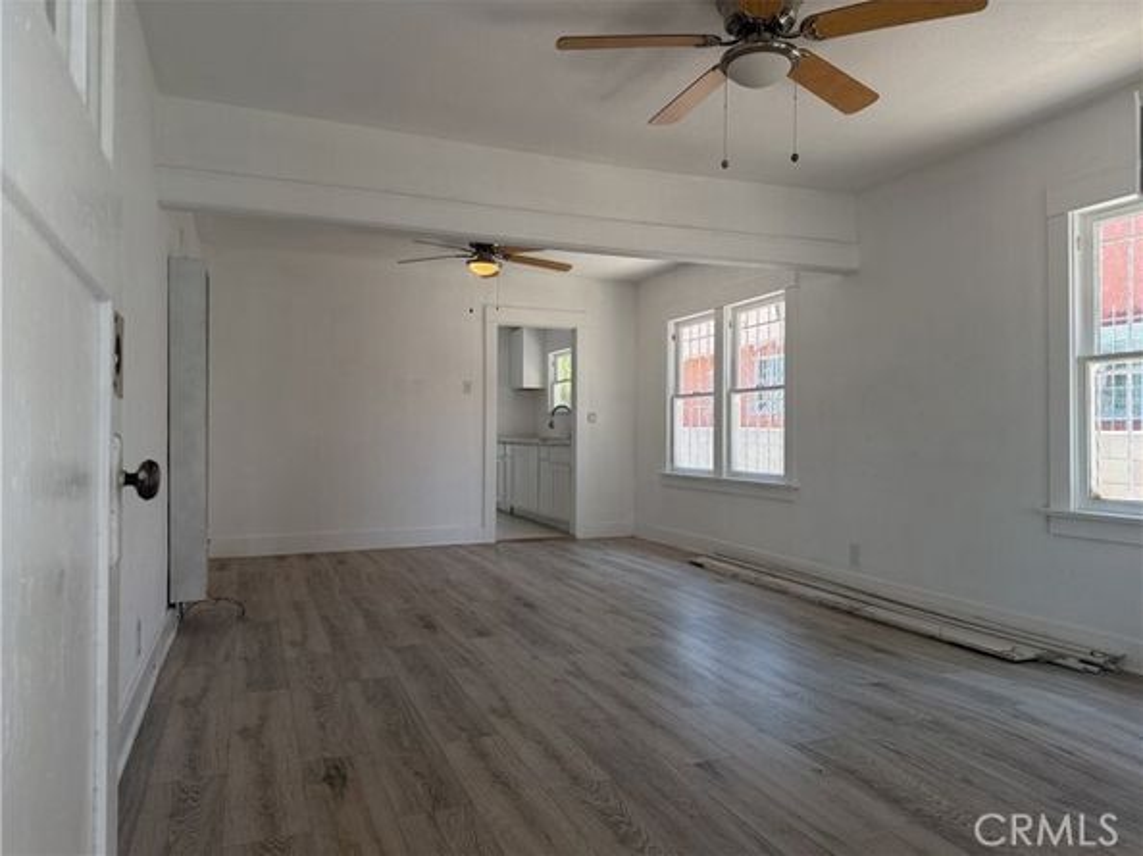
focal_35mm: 24
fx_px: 792
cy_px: 428
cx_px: 572
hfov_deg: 71.6
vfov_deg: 56.8
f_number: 1.78
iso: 80
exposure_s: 1/124
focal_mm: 6.76
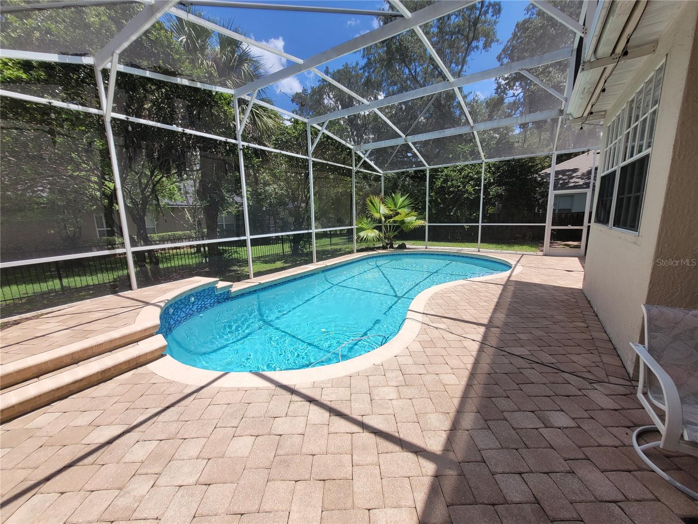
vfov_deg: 89.9
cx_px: 349
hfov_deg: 106.2
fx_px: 262
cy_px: 262
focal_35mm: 13
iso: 40
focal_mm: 1.74
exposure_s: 1/947
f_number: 2.2
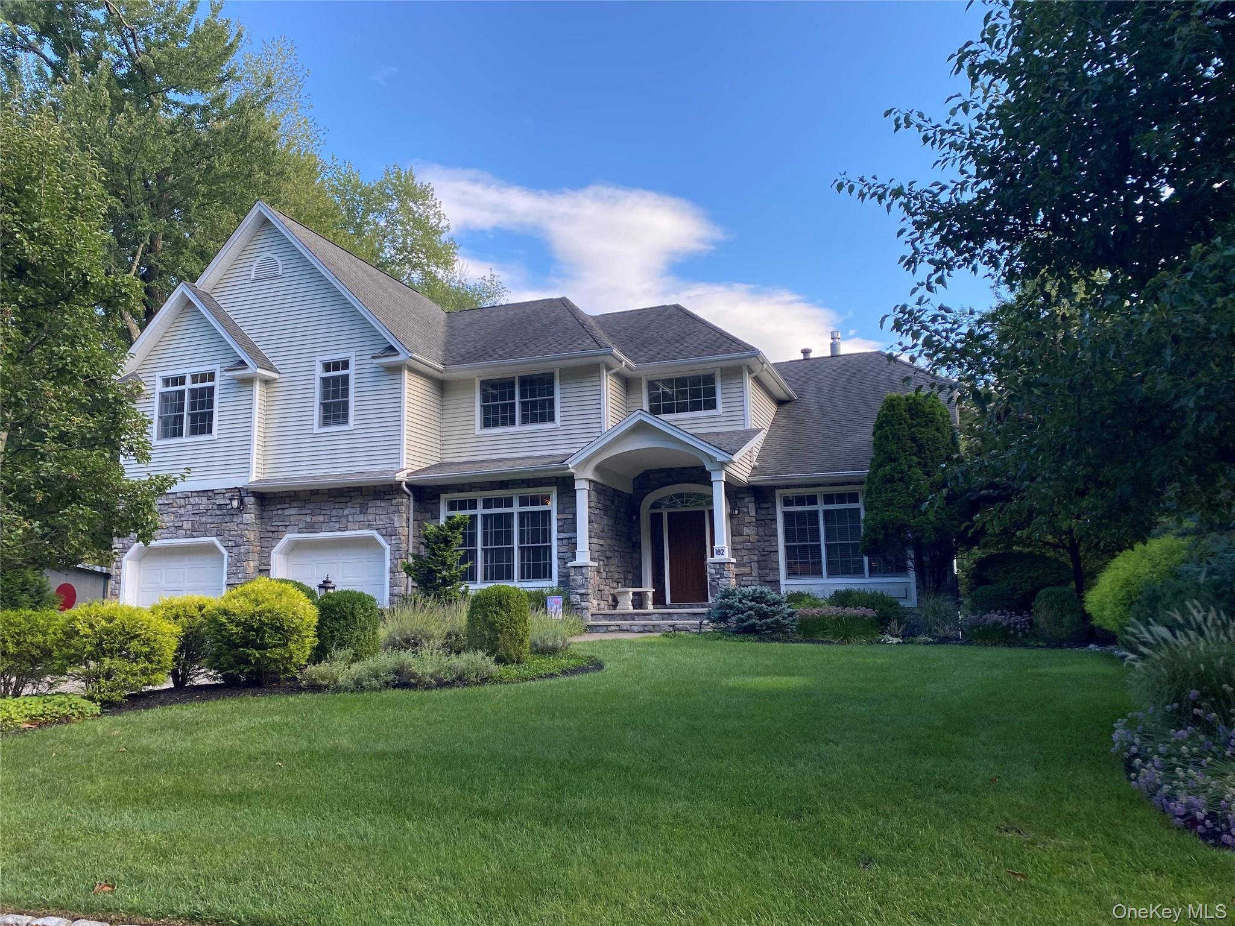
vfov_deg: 53.1
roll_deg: +1.5
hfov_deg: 67.3
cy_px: 463
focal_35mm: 26
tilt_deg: +8.1
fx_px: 928
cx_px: 618
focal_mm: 4.25
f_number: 1.8
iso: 32
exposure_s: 1/479
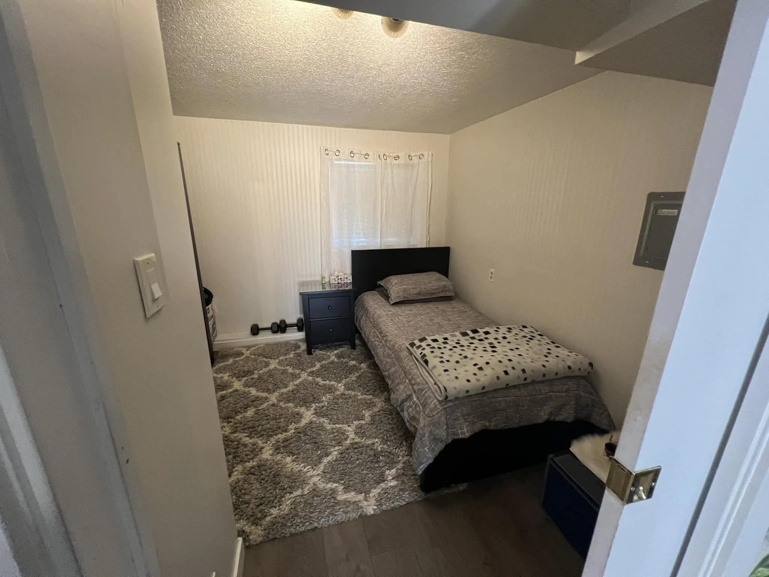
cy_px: 288
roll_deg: -0.2
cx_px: 384
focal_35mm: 13
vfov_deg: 89.9
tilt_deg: -15.4
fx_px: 289
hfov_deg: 106.2
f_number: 1.8
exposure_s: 1/60
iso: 250
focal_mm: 1.57
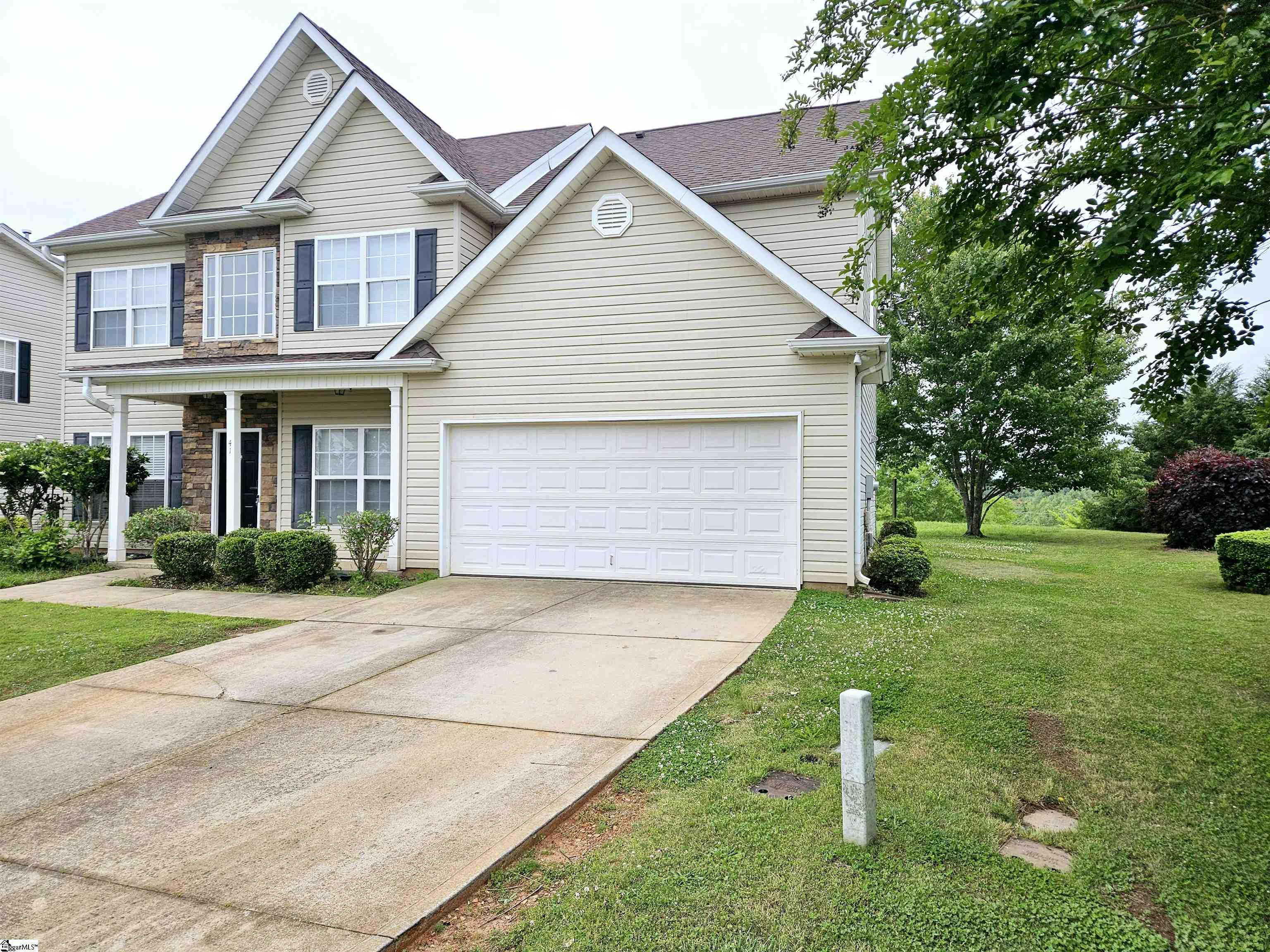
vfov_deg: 58.9
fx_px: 844
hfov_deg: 73.9
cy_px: 476
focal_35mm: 23
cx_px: 635
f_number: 1.8
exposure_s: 1/2500
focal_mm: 5.4
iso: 25
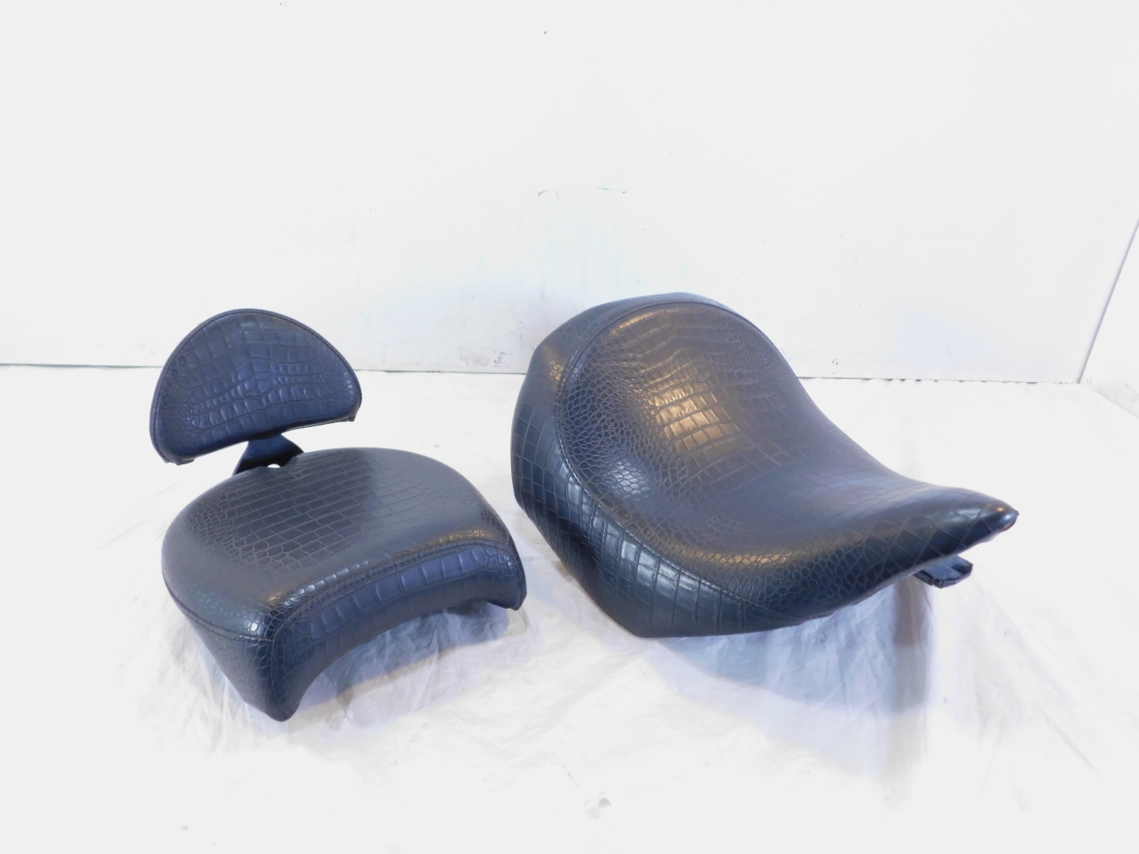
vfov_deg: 58.9
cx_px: 570
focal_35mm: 23
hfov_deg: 73.9
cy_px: 427
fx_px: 757
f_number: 3
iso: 320
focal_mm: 4
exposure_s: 1/30
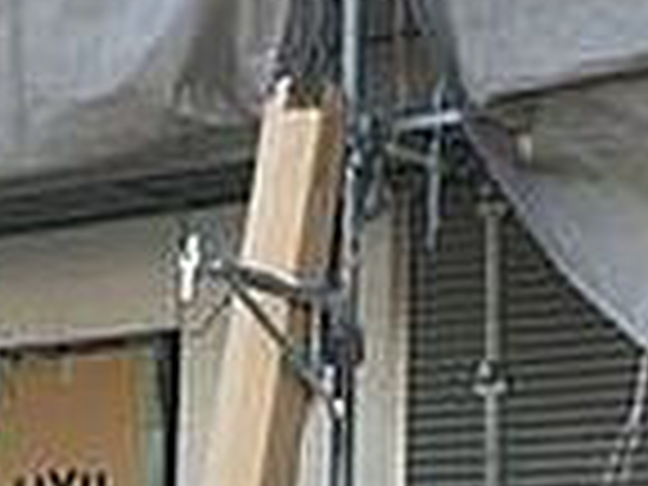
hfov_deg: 15.3
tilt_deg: +11.4
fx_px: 2415
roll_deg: -1.5
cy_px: 288
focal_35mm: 129
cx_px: 220
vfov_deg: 11.5
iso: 25
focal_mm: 4.15
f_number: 2.2
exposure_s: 1/304
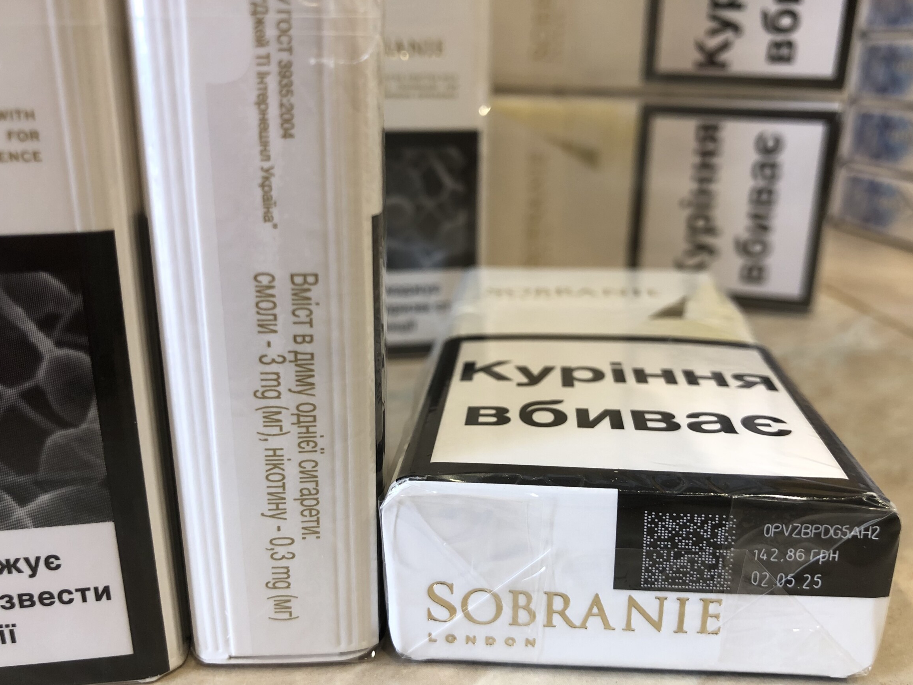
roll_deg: +0.4
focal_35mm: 31
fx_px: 818
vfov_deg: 45.4
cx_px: 458
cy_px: 377
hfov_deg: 58.4
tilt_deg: -19.8
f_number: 1.8
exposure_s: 1/20
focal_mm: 4
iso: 40
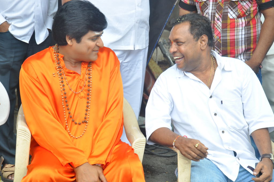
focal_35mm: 138
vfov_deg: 9.9
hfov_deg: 14.9
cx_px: 137
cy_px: 91
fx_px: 1049
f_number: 8
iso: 250
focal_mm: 92
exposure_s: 1/80
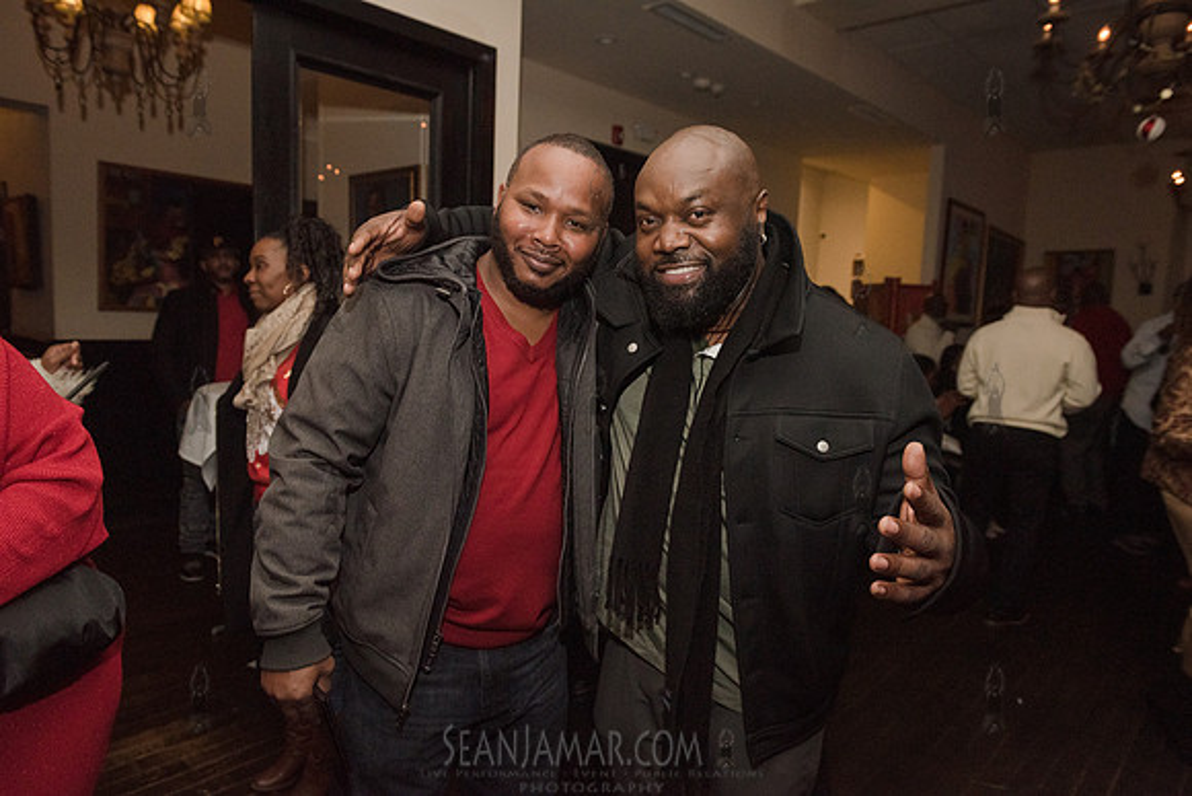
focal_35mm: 24
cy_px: 398
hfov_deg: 73.7
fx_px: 795
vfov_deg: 53.2
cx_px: 596
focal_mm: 24
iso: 2000
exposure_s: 1/320
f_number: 4.5
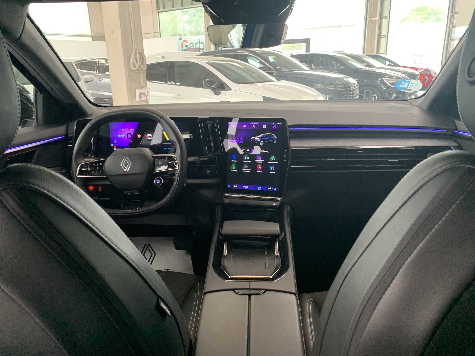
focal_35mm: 26
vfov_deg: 53.1
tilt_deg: -17.0
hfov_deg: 67.3
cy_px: 178
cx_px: 238
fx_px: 357
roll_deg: +0.2
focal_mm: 4.25
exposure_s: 1/60
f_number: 1.8
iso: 250
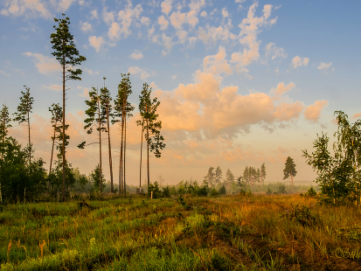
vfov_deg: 42.9
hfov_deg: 55.3
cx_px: 164
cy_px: 126
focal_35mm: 33
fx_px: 344
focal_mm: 18
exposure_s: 1/125
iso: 200
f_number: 8
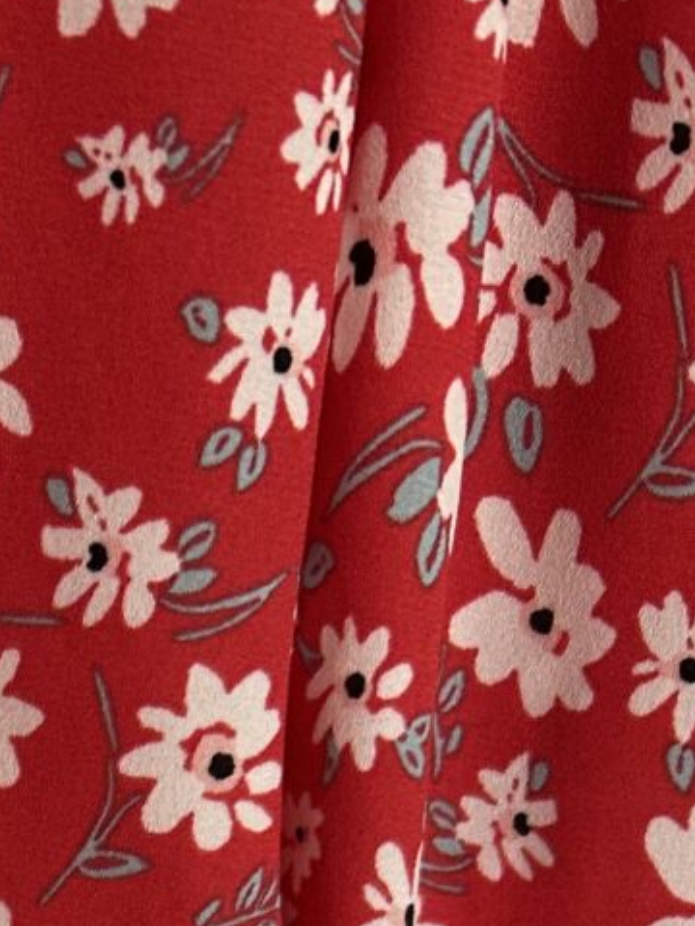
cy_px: 1854
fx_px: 2971
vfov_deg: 14.6
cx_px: -508
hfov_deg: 12.3
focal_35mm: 111
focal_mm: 5.7
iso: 125
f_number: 1.5
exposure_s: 1/121
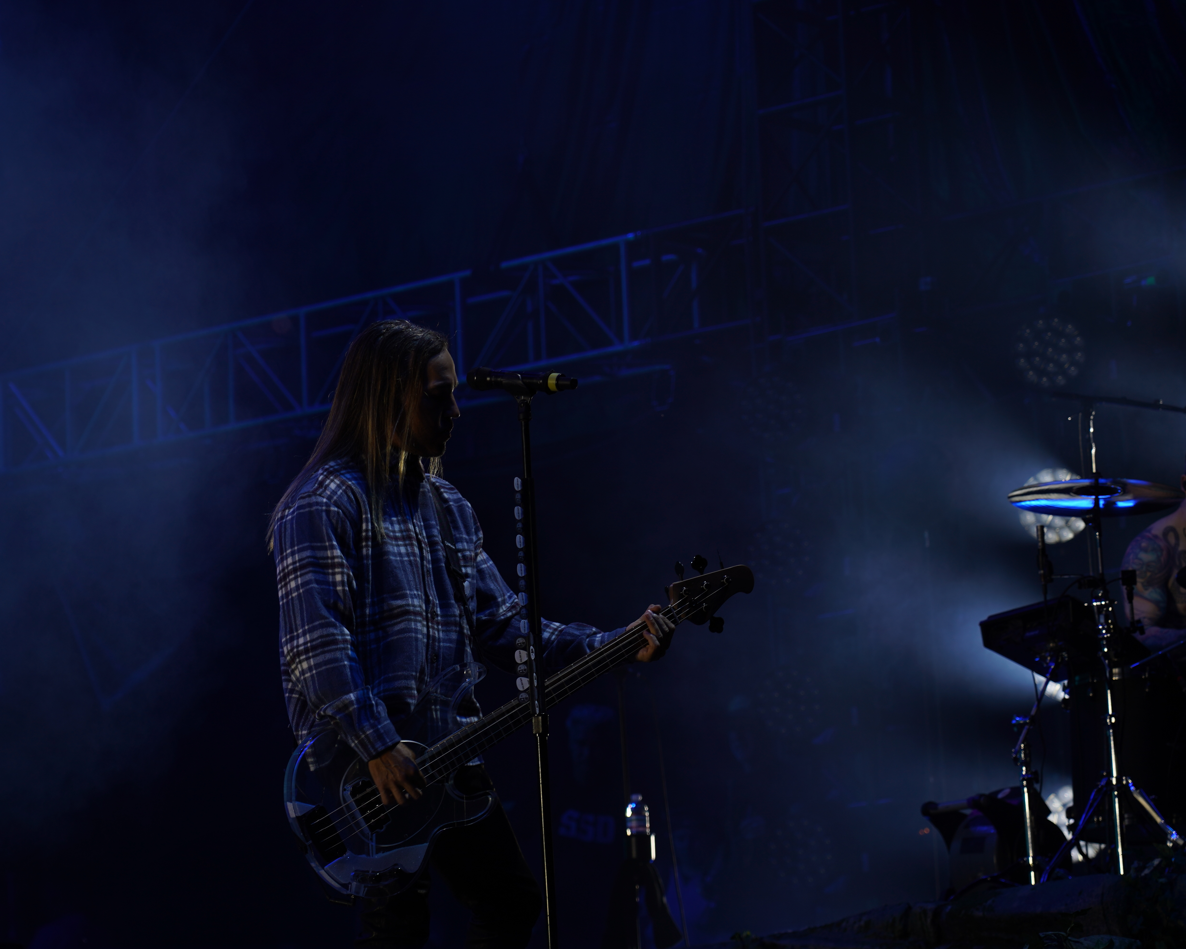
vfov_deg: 13.0
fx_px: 4177
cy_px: 476
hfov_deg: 16.1
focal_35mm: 119
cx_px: 476
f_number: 4.5
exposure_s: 1/200
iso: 100
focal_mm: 105
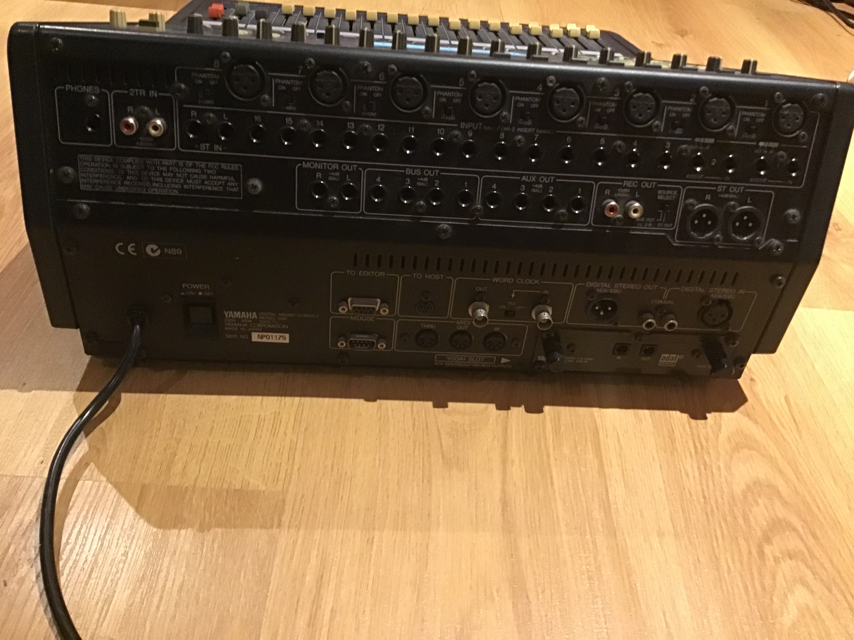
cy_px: 320
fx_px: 765
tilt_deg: -37.4
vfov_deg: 45.4
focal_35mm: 31
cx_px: 427
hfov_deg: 58.4
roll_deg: -7.0
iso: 640
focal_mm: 3.3
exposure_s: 1/17
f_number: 2.4
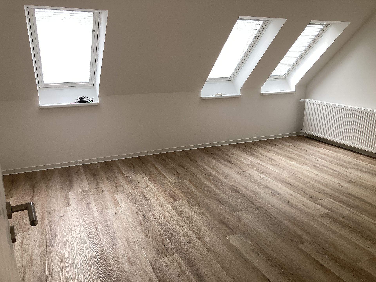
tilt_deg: -14.3
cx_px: 188
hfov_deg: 63.4
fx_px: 304
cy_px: 141
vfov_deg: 49.7
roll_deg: +0.1
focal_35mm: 28
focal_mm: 3.99
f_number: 1.8
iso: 40
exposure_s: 1/121
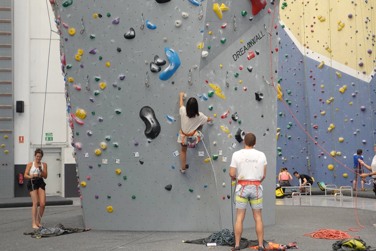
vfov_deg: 26.0
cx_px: 188
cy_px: 126
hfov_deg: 38.2
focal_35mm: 52
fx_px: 543
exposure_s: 1/125
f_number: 2.8
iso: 800
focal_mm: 19.57
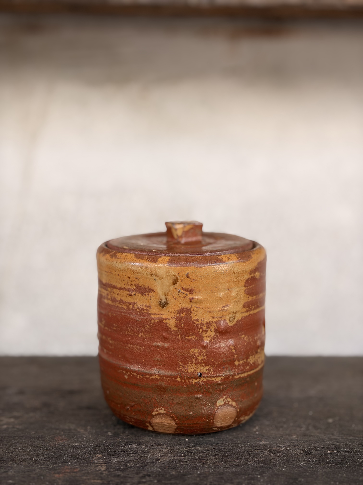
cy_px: 242
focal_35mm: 52
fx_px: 727
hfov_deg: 28.0
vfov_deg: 36.8
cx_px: 182
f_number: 1.6
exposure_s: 1/227
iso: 32
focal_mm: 5.96
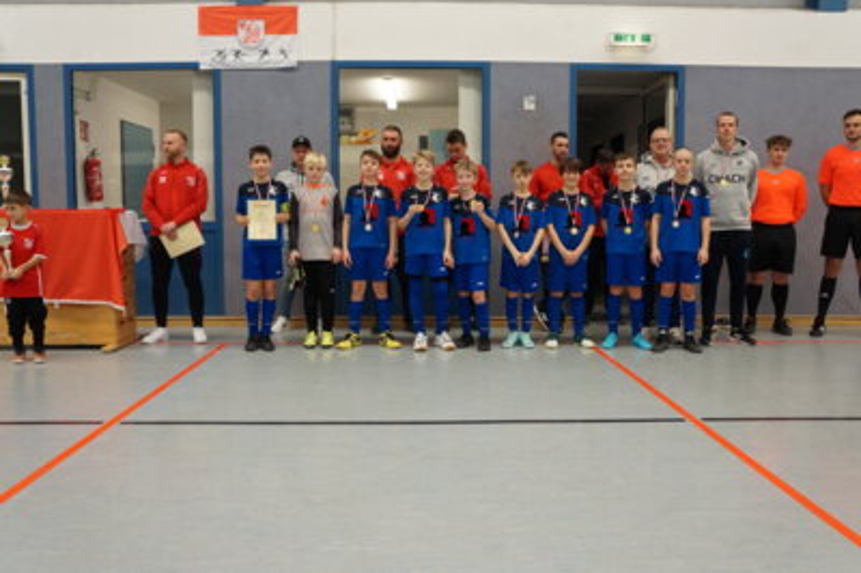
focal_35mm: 30
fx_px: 717
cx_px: 430
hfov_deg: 62.0
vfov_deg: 43.5
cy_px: 286
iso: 2000
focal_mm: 20
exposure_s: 1/60
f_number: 7.1
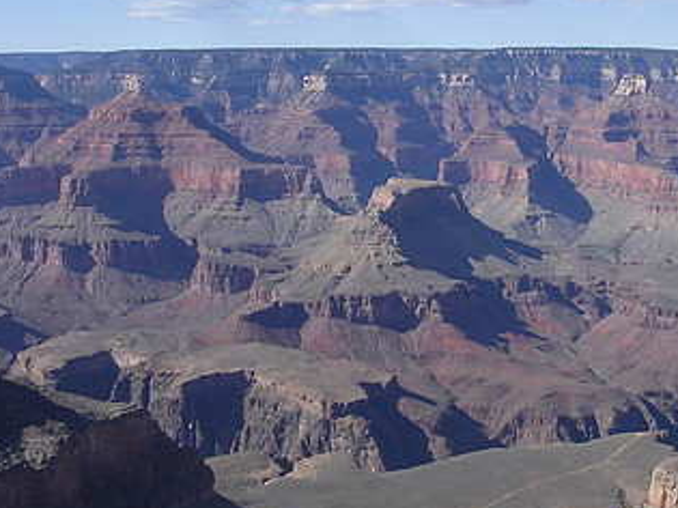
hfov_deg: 27.2
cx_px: 545
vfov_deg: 21.0
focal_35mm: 70
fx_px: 1371
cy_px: 268
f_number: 5.6
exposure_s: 1/319
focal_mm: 5.8
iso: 100
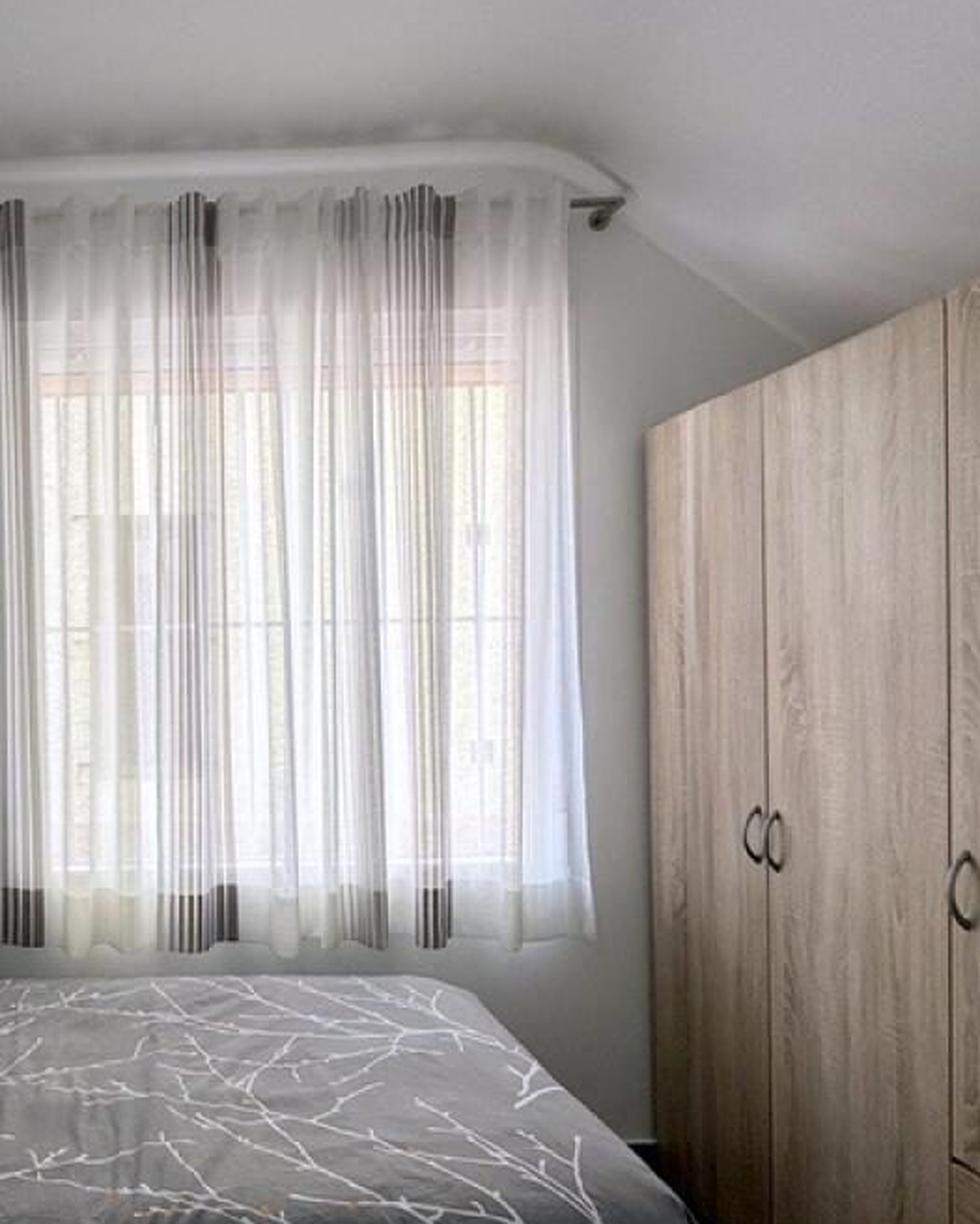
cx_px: 134
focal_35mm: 25
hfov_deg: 51.5
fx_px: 906
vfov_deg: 67.9
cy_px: 683
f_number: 2.2
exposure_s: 1/99
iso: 50
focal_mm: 2.22
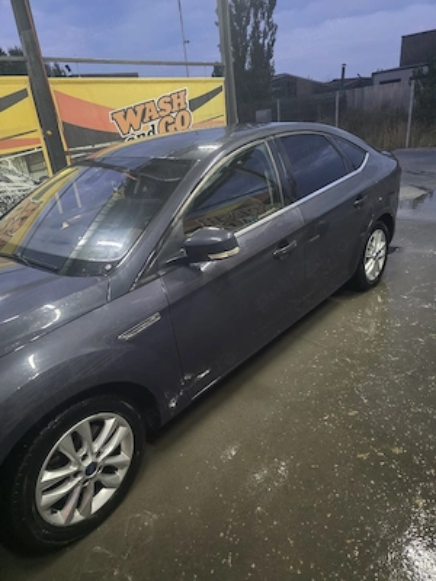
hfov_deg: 58.9
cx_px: 218
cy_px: 290
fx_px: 386
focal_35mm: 23
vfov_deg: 73.9
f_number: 1.7
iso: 1600
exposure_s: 1/50.3
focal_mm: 6.3
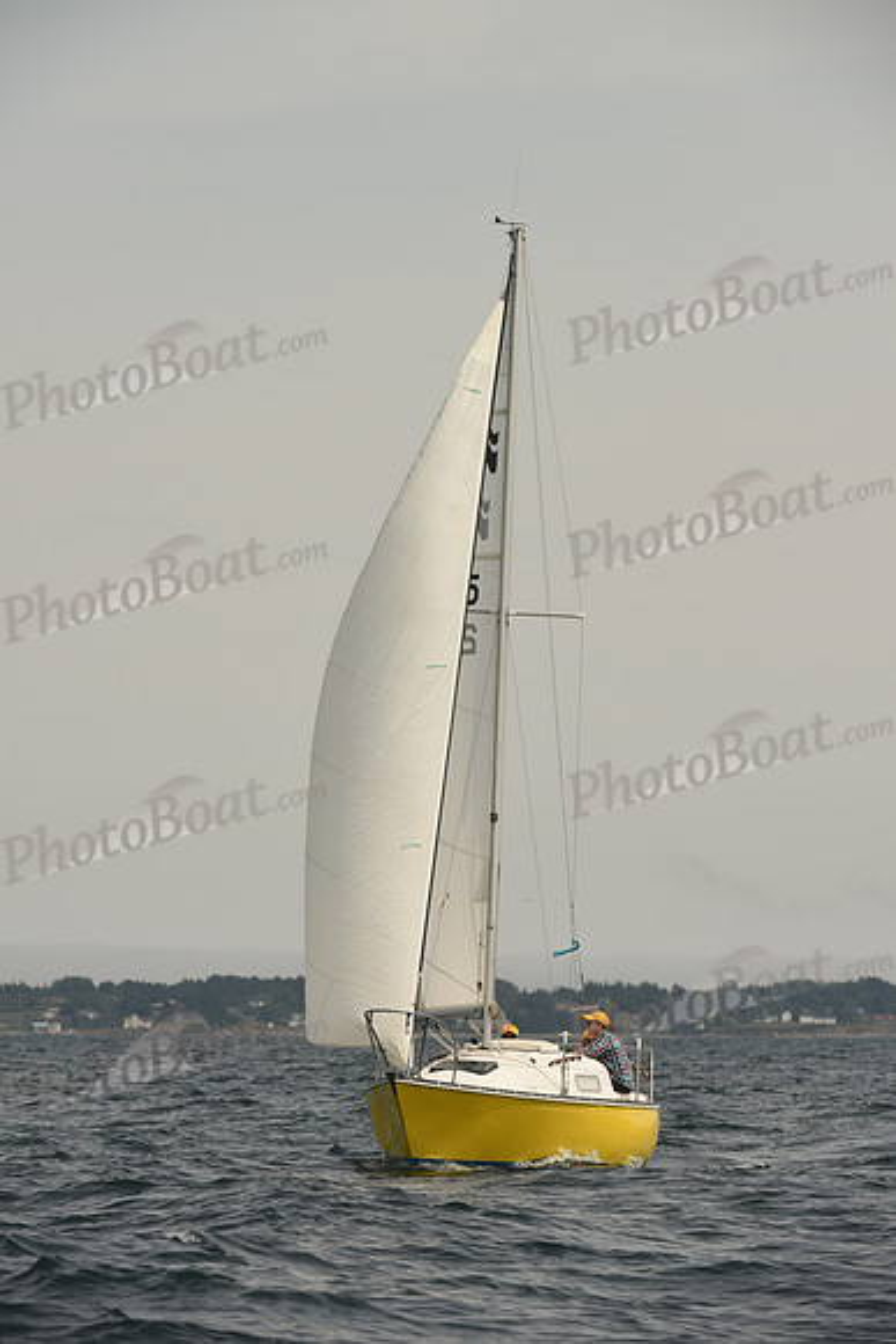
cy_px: 672
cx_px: 448
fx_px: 8954
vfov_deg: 8.6
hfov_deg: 5.7
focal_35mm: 240
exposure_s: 1/1000
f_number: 8
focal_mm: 240
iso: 250
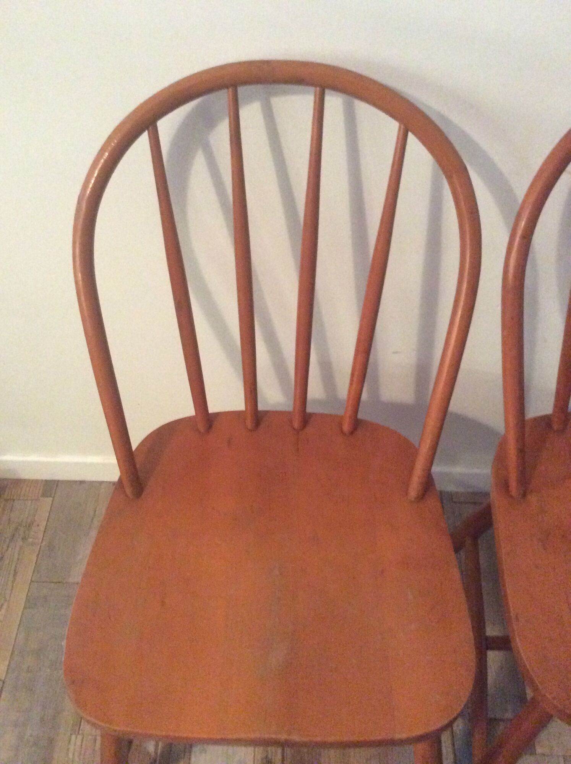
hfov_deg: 44.1
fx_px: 706
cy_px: 382
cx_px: 286
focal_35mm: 32
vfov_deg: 56.9
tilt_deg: -50.1
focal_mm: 3.3
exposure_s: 1/17
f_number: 2.4
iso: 640
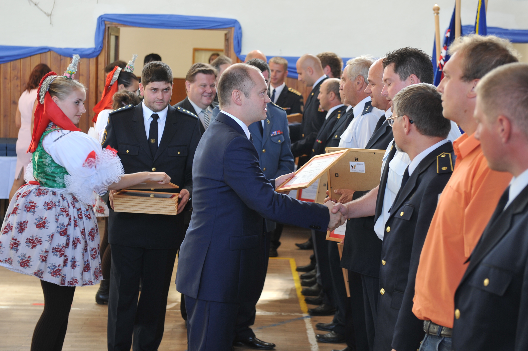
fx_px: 1144
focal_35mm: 78
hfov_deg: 26.0
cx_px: 263
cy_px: 156
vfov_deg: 17.5
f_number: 4.5
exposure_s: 1/80
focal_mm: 70
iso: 800
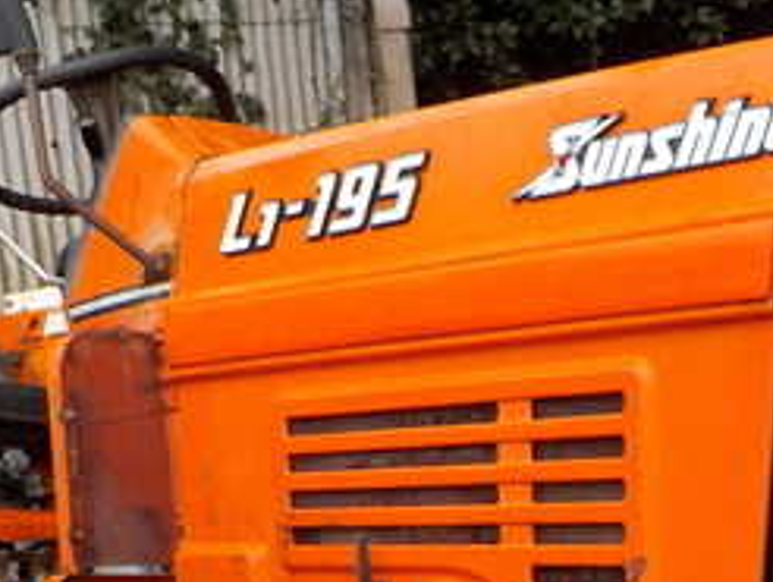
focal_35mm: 78
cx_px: 421
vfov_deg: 18.2
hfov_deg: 25.0
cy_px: 651
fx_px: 1743
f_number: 3.3
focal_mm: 4.1
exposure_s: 1/125
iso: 125
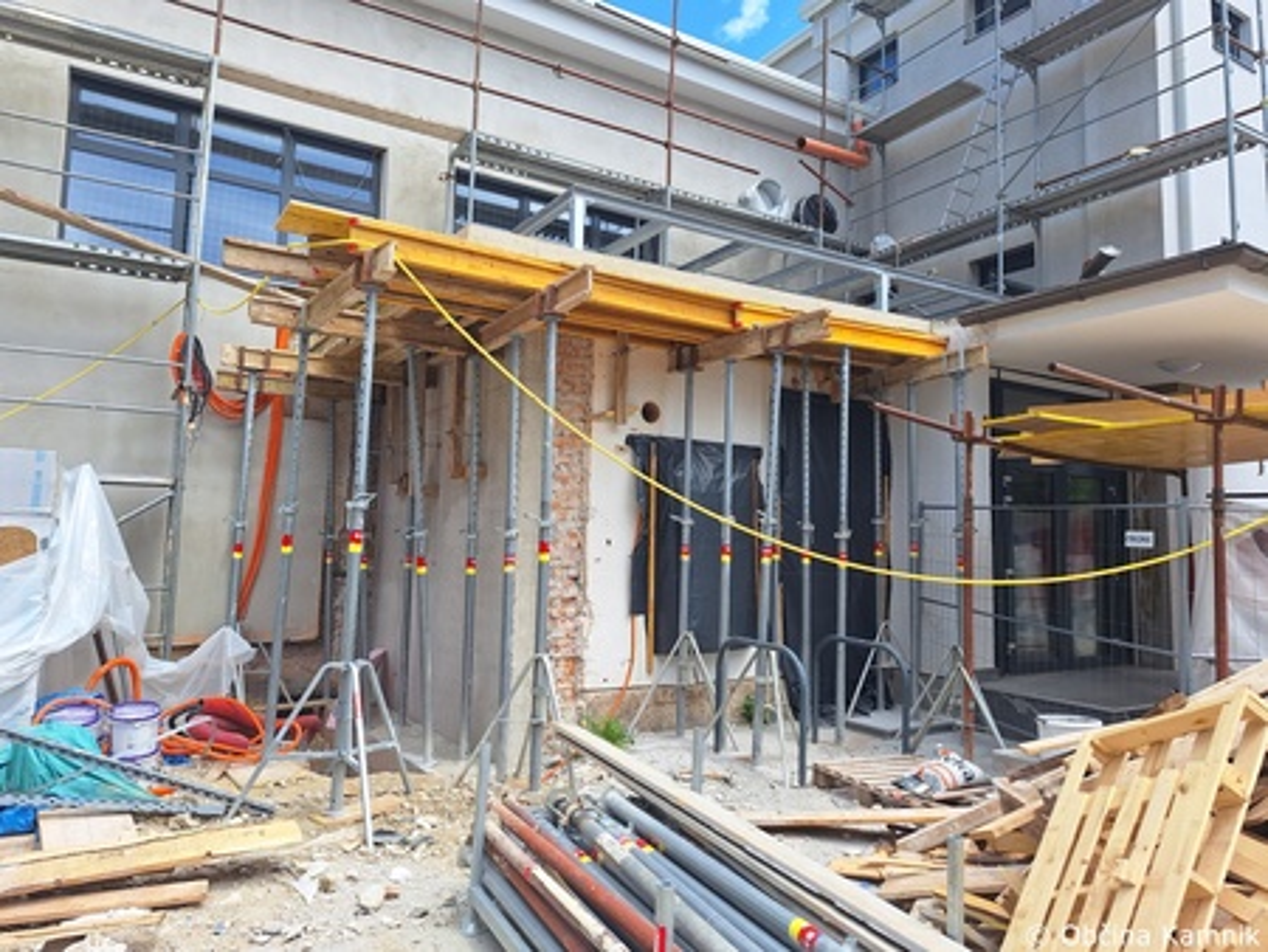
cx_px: 634
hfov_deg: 73.9
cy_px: 476
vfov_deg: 58.9
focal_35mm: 23
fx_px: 843
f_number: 1.8
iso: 40
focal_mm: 5.54
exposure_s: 1/1314
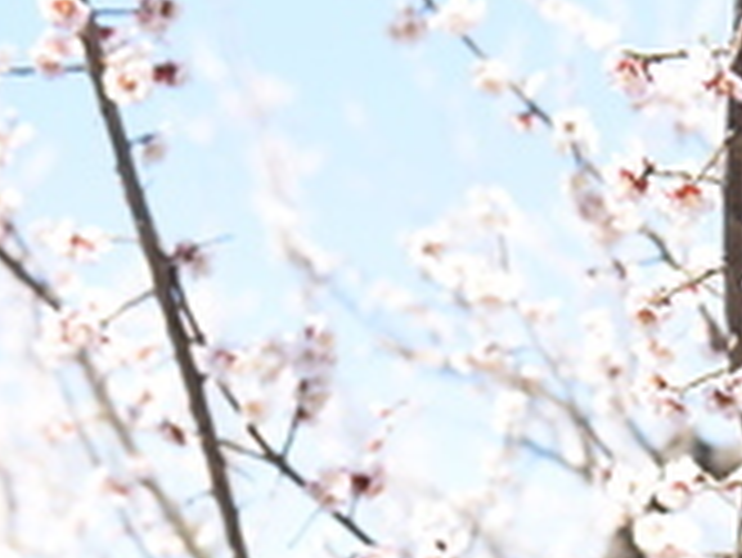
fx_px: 2381
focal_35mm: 111
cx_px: 657
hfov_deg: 17.5
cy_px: 742
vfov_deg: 12.9
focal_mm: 34
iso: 560
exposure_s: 1/4000
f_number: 3.2
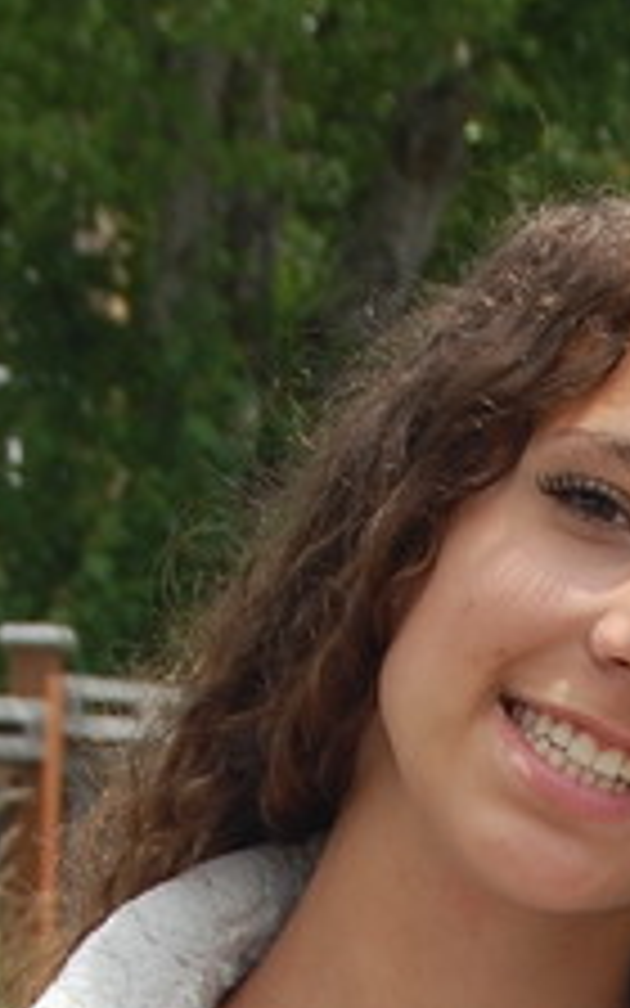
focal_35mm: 314
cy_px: 1384
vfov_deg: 6.6
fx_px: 8635
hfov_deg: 4.1
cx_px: 1112
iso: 220
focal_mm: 45
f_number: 10
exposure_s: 1/250
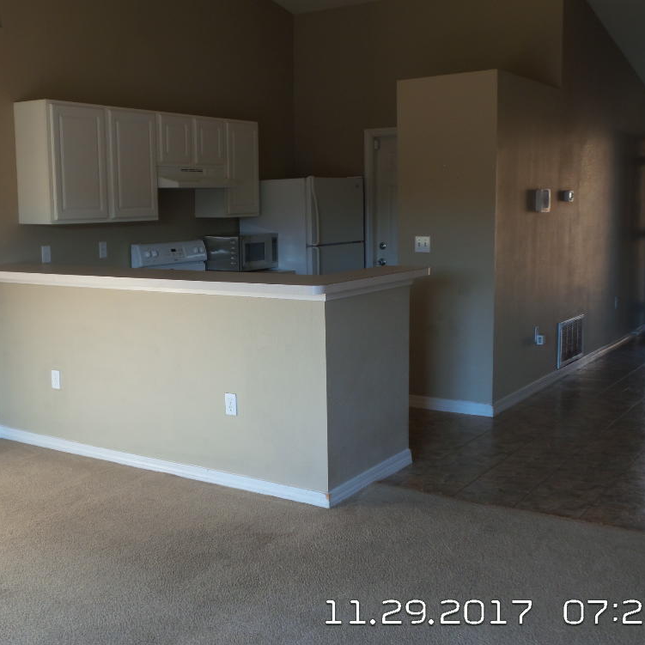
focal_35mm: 41
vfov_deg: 40.9
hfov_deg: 40.7
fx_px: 864
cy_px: 316
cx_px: 258
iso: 100
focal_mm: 6.2
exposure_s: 1/30
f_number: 3.4
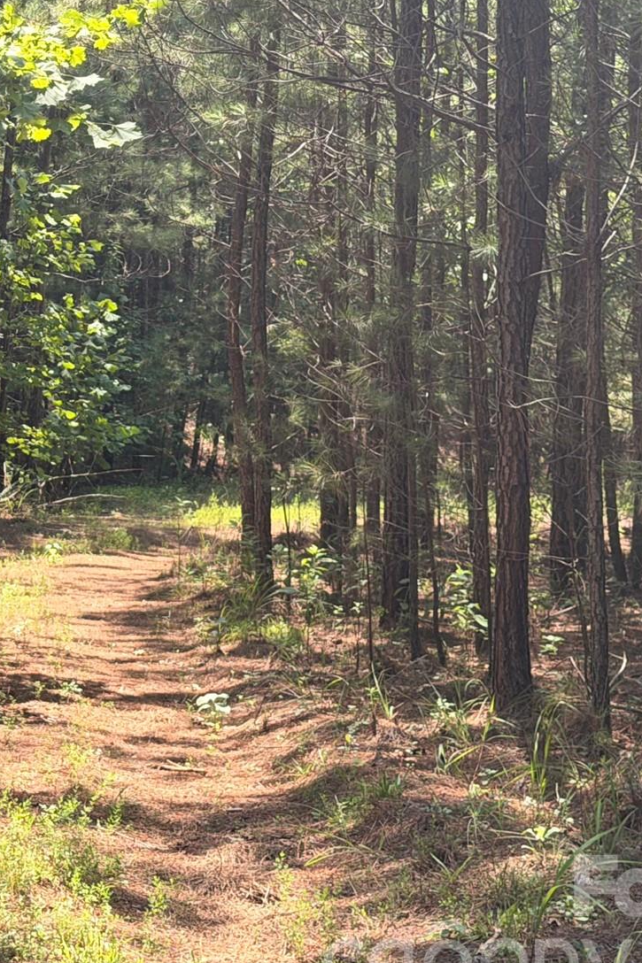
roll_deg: +0.7
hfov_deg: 14.2
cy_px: 349
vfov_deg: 21.6
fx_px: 2515
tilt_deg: -4.2
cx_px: -50
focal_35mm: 94
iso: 64
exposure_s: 1/687
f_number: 1.78
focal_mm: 6.76
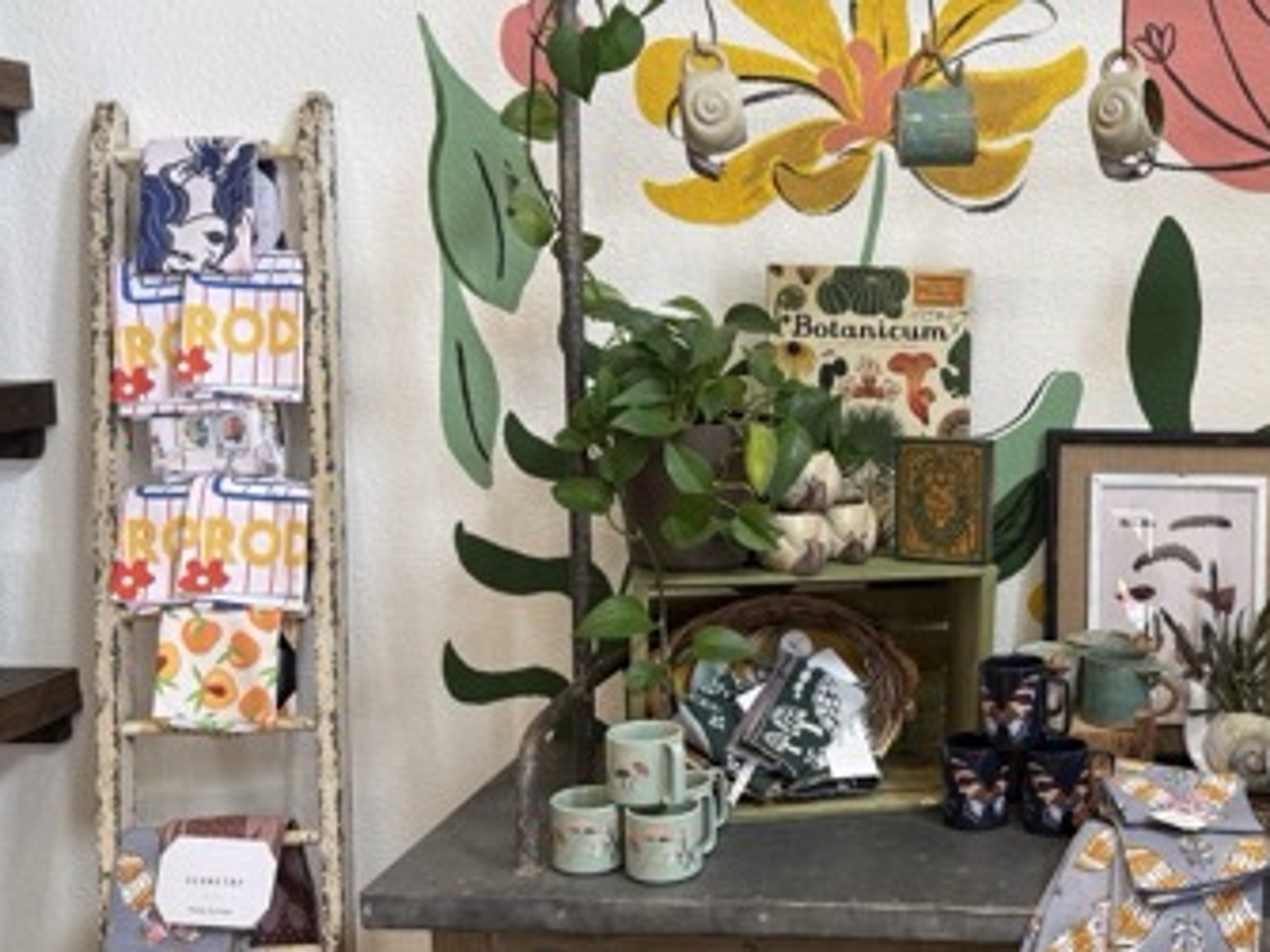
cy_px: 512
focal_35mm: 43
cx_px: 997
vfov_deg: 33.6
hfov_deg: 42.1
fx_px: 1577
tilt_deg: -5.9
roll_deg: +0.4
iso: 160
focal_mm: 6.76
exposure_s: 1/60
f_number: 1.78
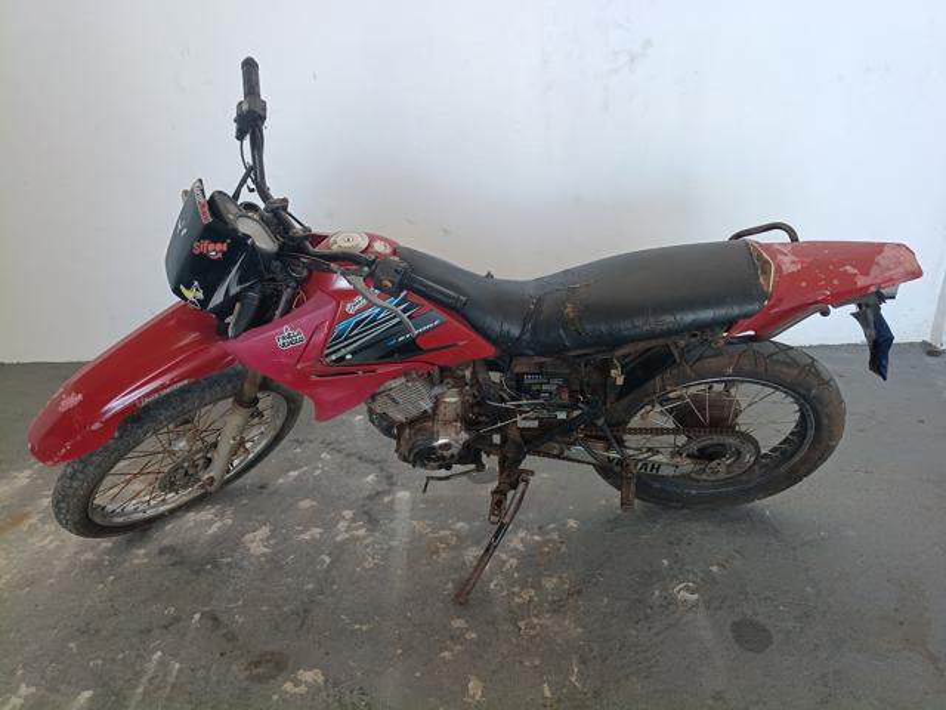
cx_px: 473
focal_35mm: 26
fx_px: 711
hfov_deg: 67.3
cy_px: 355
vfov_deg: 53.1
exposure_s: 1/120
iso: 498
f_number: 1.8
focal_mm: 4.81
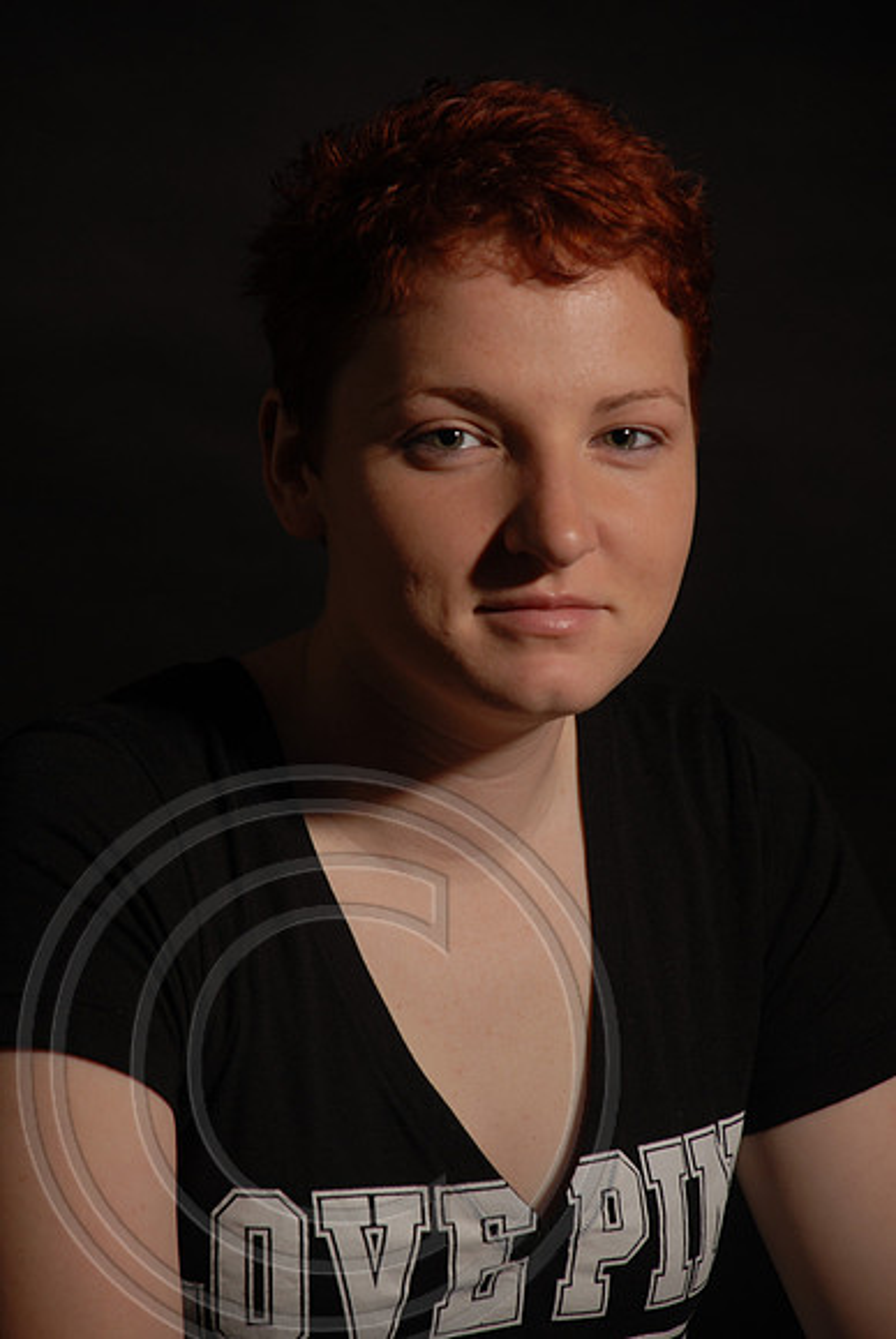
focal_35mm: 202
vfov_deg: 10.1
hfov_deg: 6.8
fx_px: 7541
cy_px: 670
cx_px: 448
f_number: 5.6
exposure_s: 1/125
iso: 100
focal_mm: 135
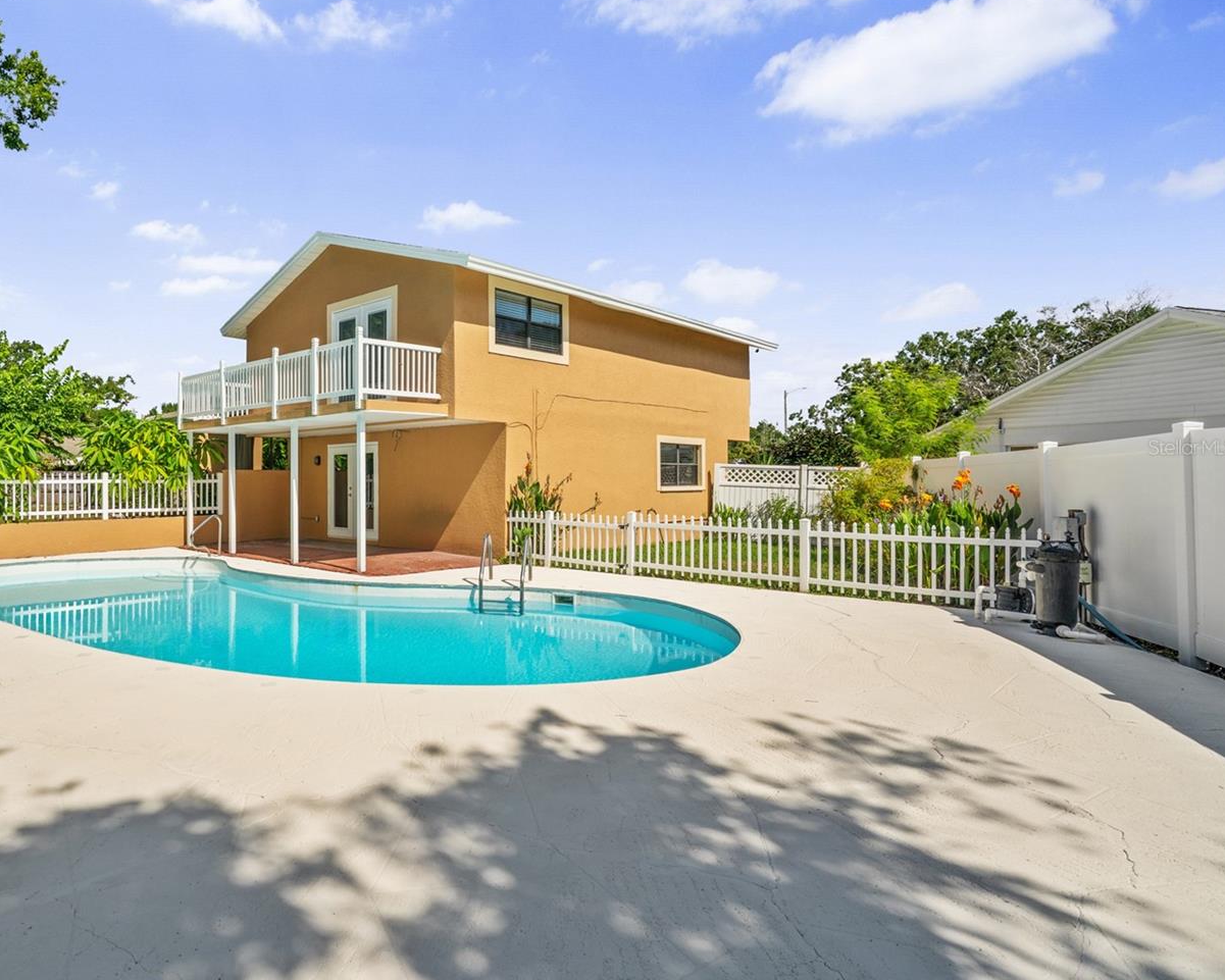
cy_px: 447
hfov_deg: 78.1
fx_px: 725
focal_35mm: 20
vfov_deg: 68.0
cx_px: 423
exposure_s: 1/250
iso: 100
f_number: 8
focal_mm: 16
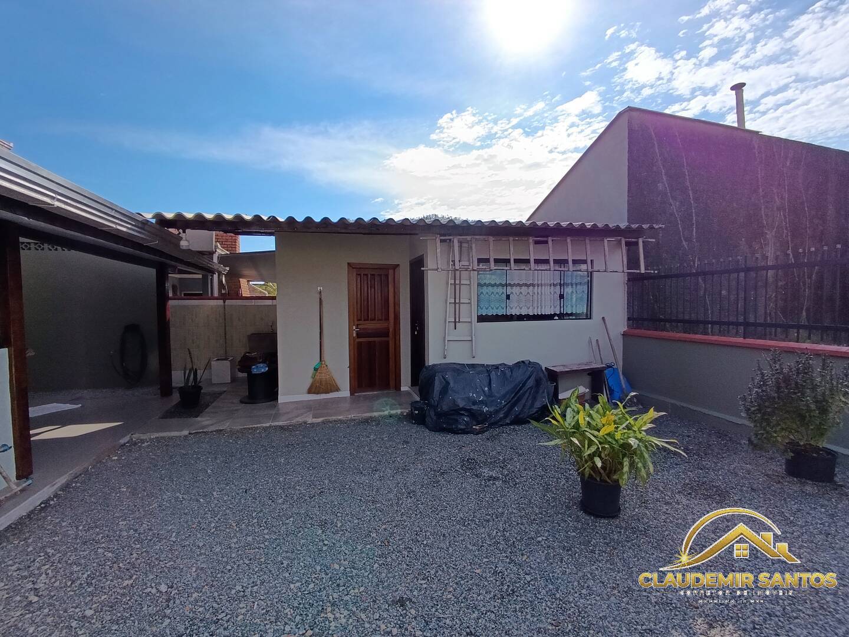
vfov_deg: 78.1
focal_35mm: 16
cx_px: 424
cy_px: 318
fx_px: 392
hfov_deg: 94.5
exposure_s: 1/1235
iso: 50
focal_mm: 1.65
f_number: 2.2
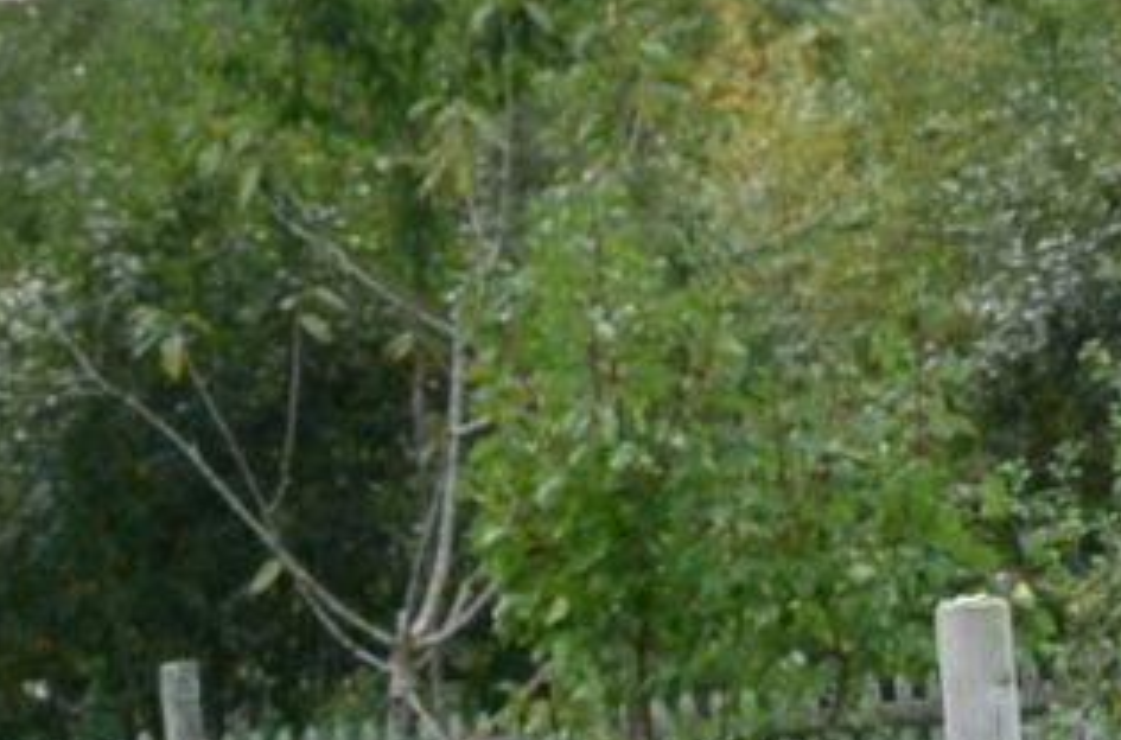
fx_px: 7389
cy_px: 1263
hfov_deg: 7.9
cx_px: -1747
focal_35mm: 238
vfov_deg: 5.7
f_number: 8
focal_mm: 26
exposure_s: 1/250
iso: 200
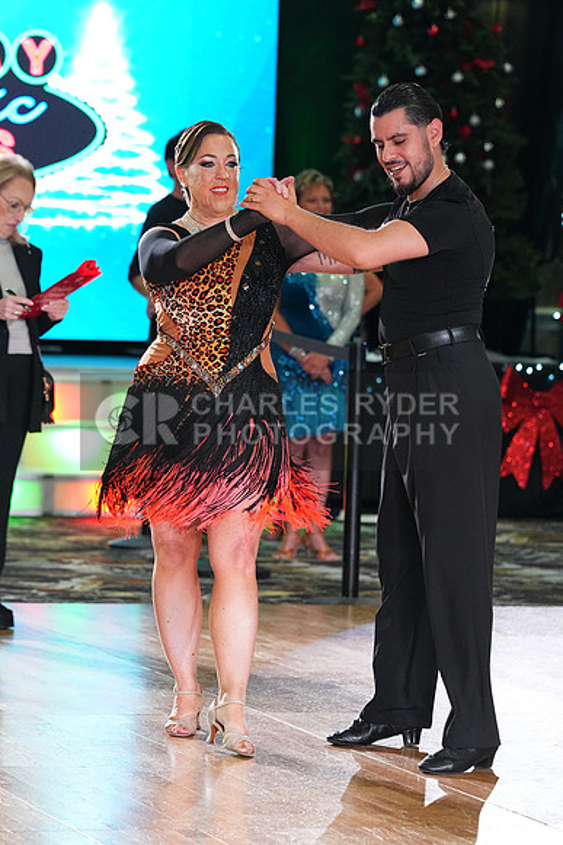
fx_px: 4431
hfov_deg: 7.3
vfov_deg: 10.9
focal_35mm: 189
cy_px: 422
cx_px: 282
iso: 6400
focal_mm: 189
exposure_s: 1/320
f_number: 5.6
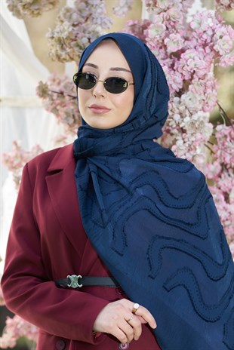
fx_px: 1197
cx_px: 117
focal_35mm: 123
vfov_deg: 16.6
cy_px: 175
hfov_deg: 11.2
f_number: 4
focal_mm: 123
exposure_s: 1/320
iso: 200
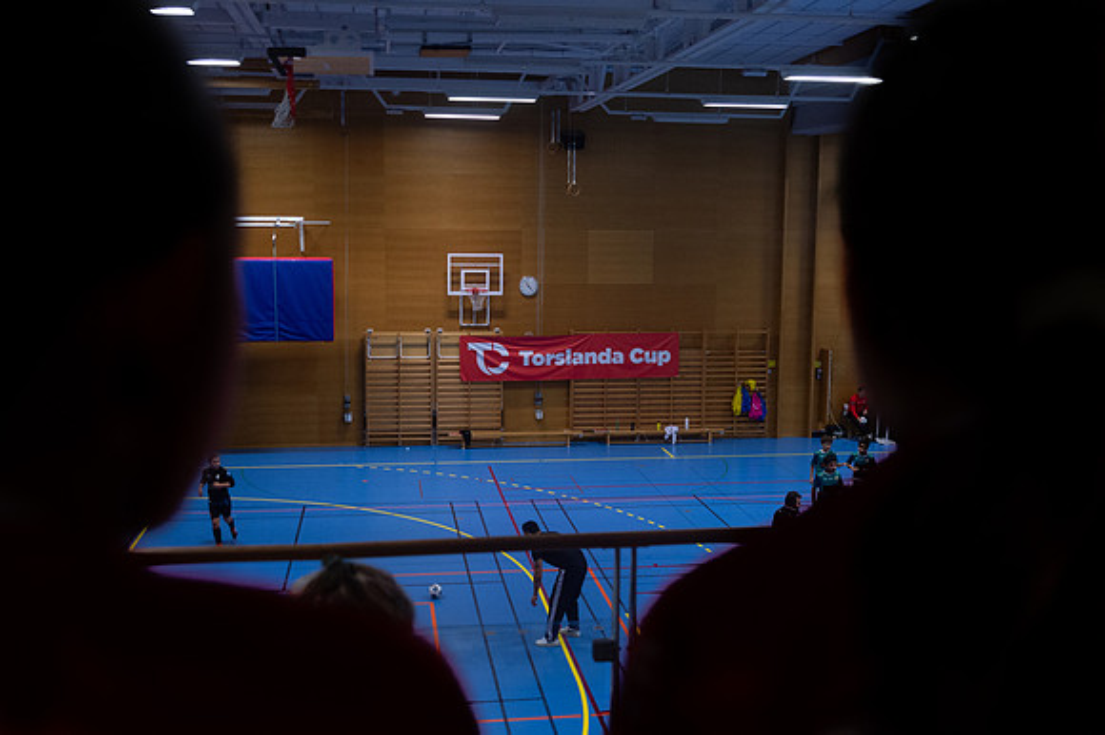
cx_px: 552
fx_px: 1166
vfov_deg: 35.0
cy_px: 368
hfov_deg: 50.7
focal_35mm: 38
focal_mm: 38
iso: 2800
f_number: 3.5
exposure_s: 1/400
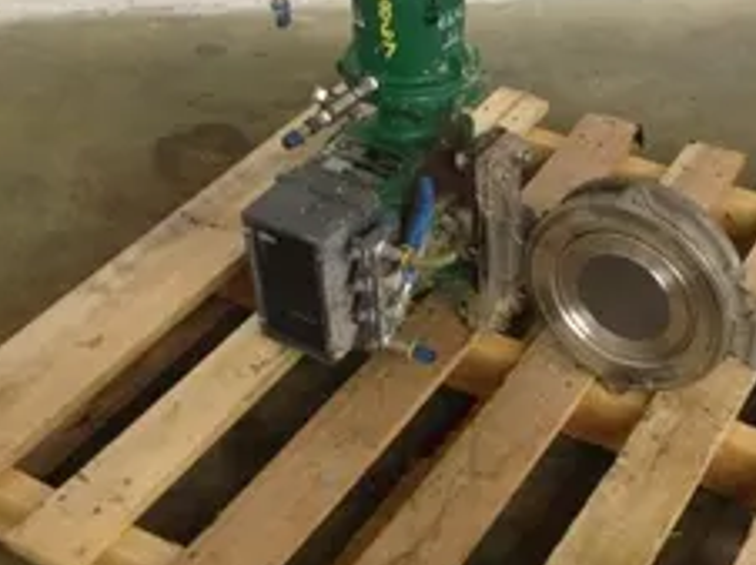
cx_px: 522
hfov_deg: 30.9
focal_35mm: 62
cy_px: 318
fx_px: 1353
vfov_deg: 23.6
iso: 160
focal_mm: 4.28
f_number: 2.4
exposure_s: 1/20
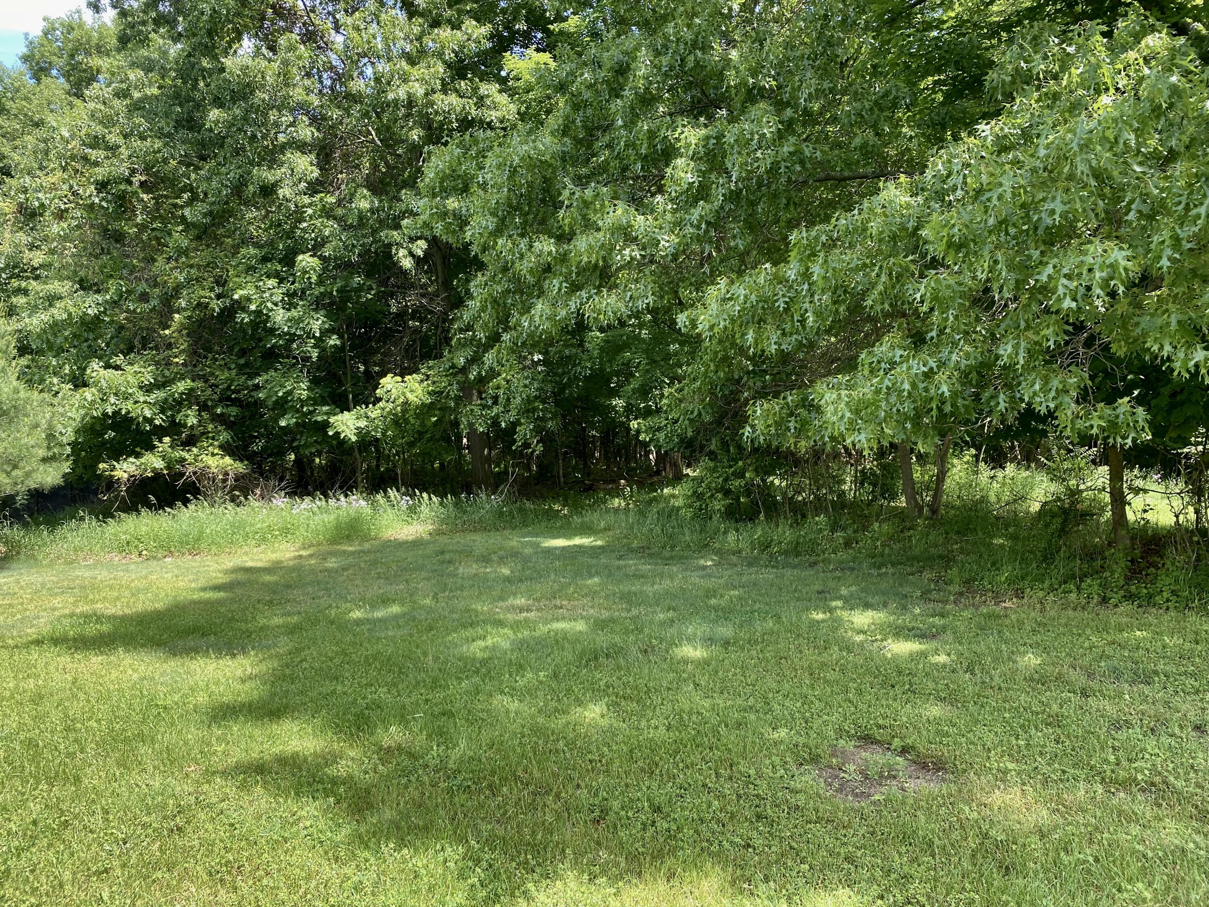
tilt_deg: -3.4
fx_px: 908
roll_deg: -3.8
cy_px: 454
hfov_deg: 67.3
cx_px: 604
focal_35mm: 26
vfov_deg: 53.1
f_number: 1.8
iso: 32
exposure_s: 1/177
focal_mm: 4.25
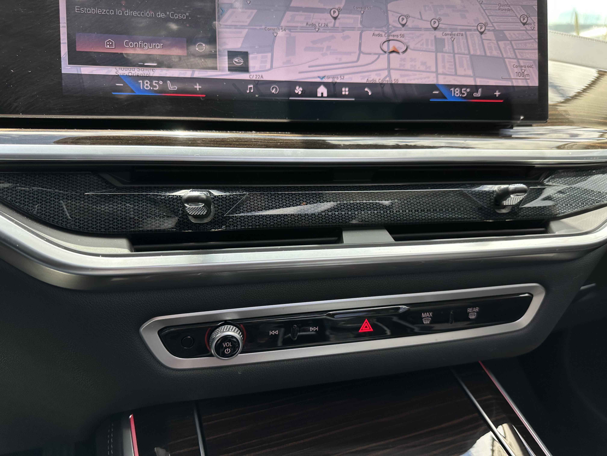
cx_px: 304
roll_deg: -3.9
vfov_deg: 56.8
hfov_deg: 71.6
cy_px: 228
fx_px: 421
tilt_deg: -14.6
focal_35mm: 24
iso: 64
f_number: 1.78
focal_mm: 6.86
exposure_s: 1/132
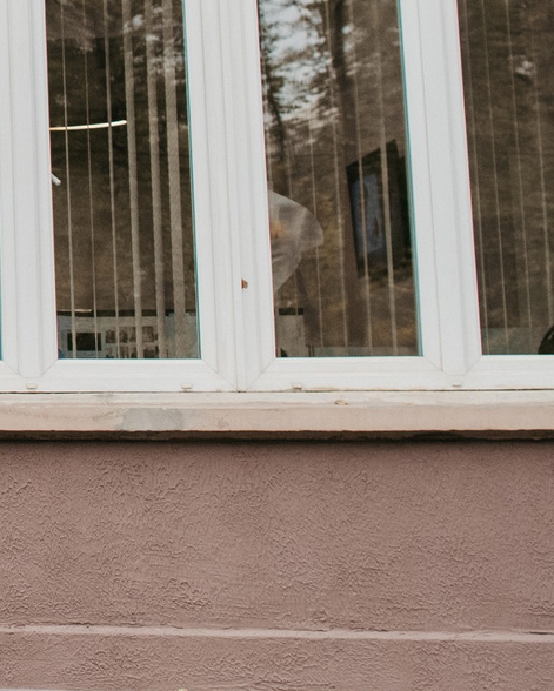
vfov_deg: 19.3
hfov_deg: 13.4
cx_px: -568
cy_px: 103
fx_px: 2007
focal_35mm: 98
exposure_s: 1/160
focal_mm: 24
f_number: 4
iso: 500
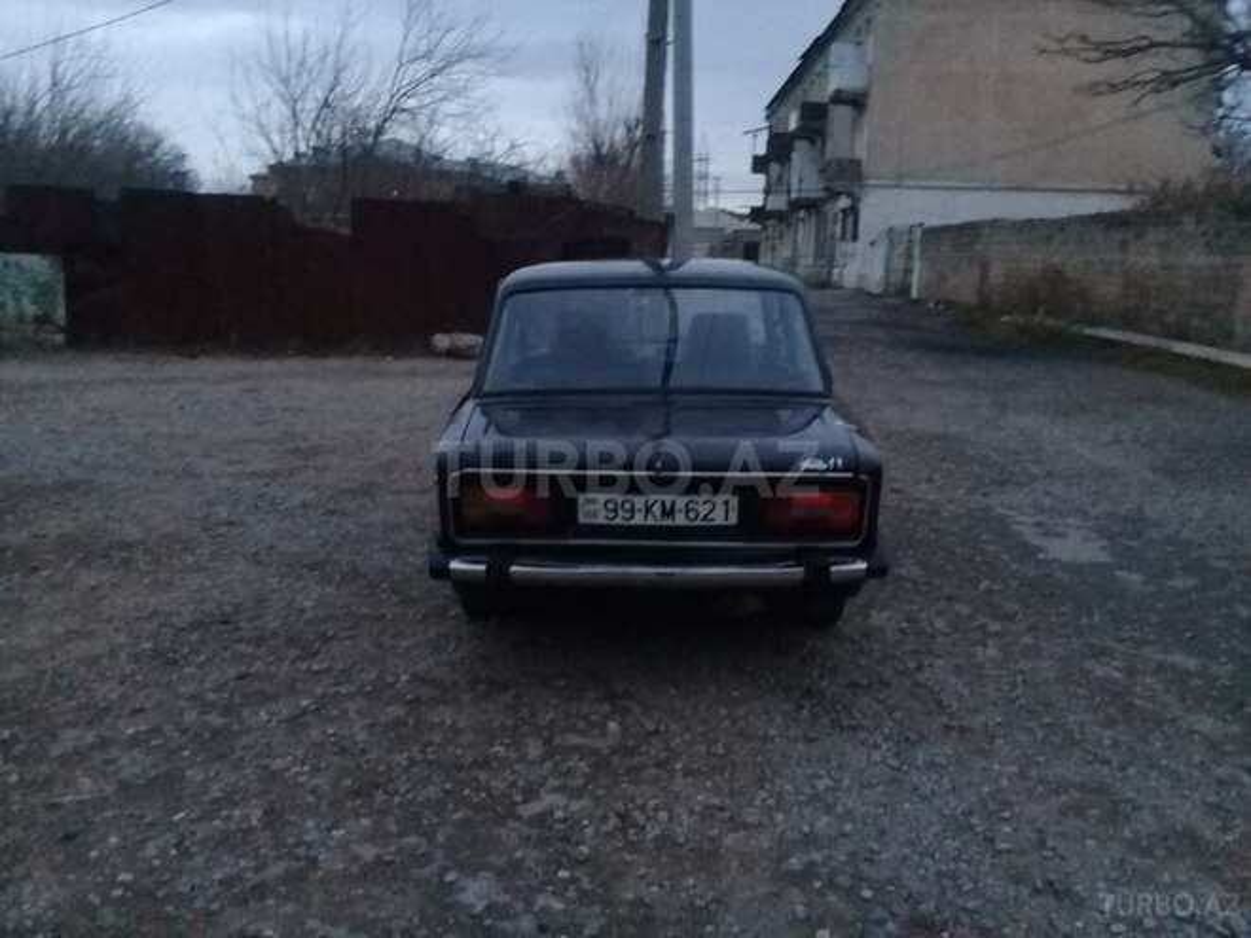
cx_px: 626
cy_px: 469
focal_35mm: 31
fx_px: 1120
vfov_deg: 45.4
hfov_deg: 58.4
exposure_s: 1/17
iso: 400
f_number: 2.2
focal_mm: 3.3
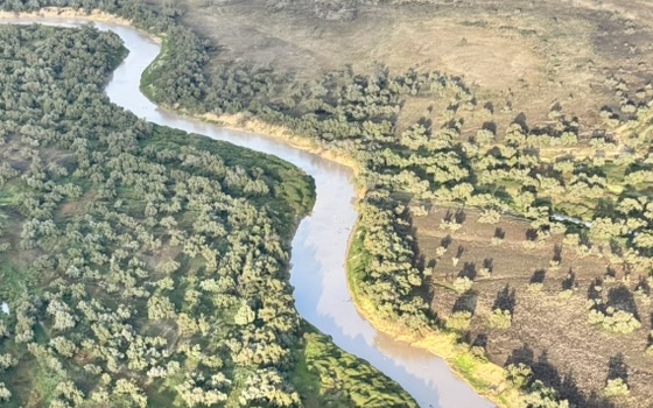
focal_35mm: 93
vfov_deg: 13.6
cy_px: 512
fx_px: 1655
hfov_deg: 22.2
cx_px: 223
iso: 64
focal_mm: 6.76
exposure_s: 1/499
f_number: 1.78
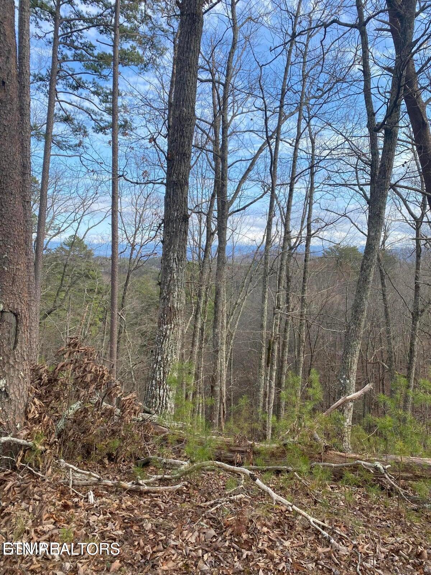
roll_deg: -1.9
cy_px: 288
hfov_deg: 53.1
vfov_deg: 67.3
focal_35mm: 26
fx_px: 432
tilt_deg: +0.4
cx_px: 216
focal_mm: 4.25
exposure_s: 1/1135
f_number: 1.8
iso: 32
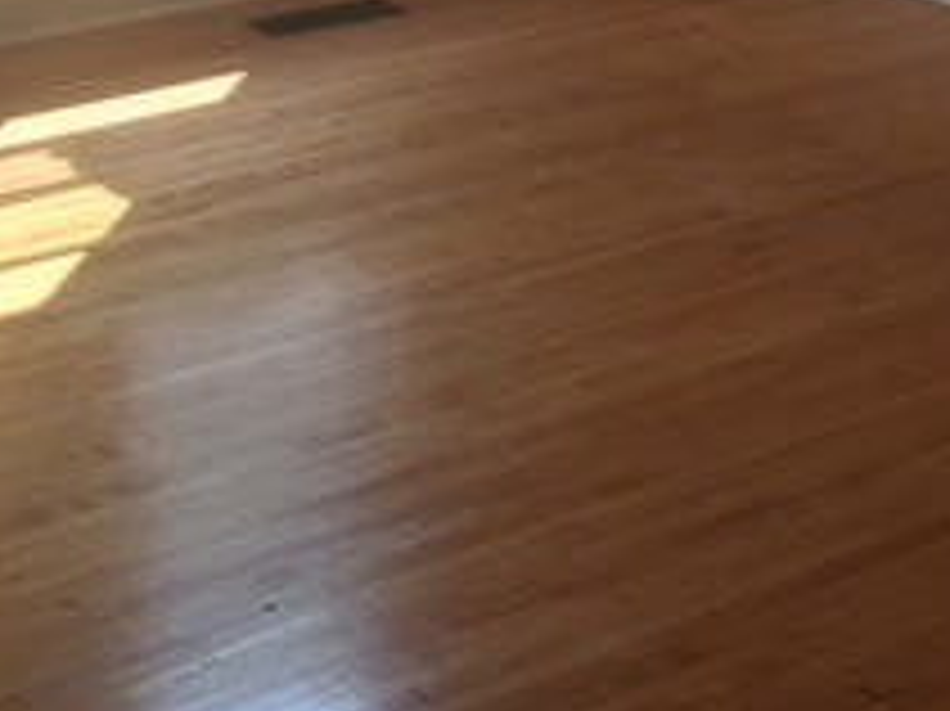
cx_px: 716
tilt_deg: -9.2
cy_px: -248
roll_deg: -0.4
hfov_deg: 22.1
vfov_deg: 15.8
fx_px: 2414
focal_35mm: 88
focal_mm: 4.15
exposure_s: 1/120
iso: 50
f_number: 2.2
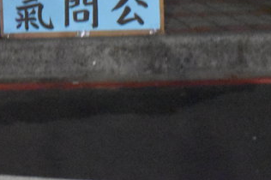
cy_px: -89
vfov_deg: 5.5
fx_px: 1857
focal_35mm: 247
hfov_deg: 8.2
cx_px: -143
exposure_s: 1/60
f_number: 4.8
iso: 12800
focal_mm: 52
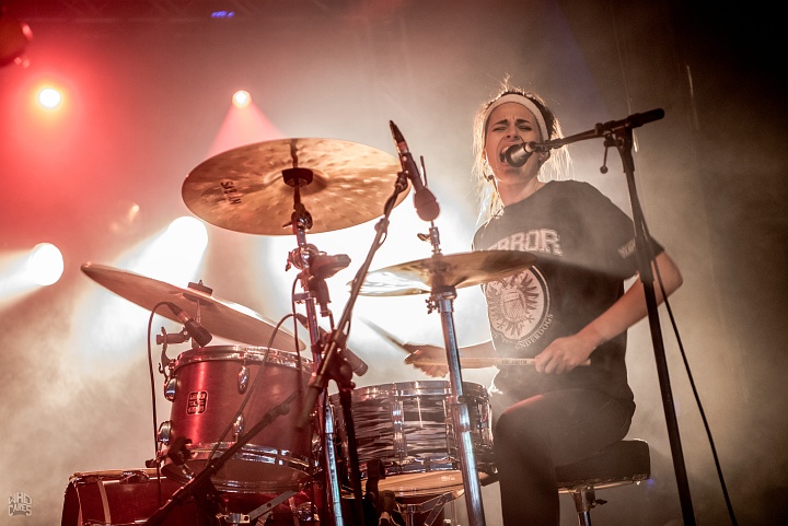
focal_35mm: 70
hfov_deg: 28.8
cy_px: 263
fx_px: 1533
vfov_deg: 19.5
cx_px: 394
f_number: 2.8
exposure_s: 1/80
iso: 1600
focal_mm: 70
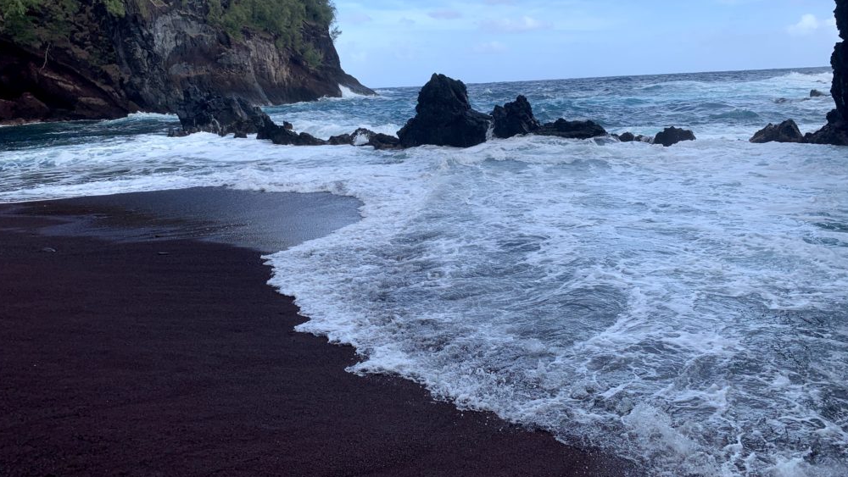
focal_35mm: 29
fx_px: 652
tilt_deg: -8.7
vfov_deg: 40.1
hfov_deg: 66.1
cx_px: 424
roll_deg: +2.7
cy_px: 197
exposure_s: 1/1314
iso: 25
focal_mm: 4.25
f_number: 1.8
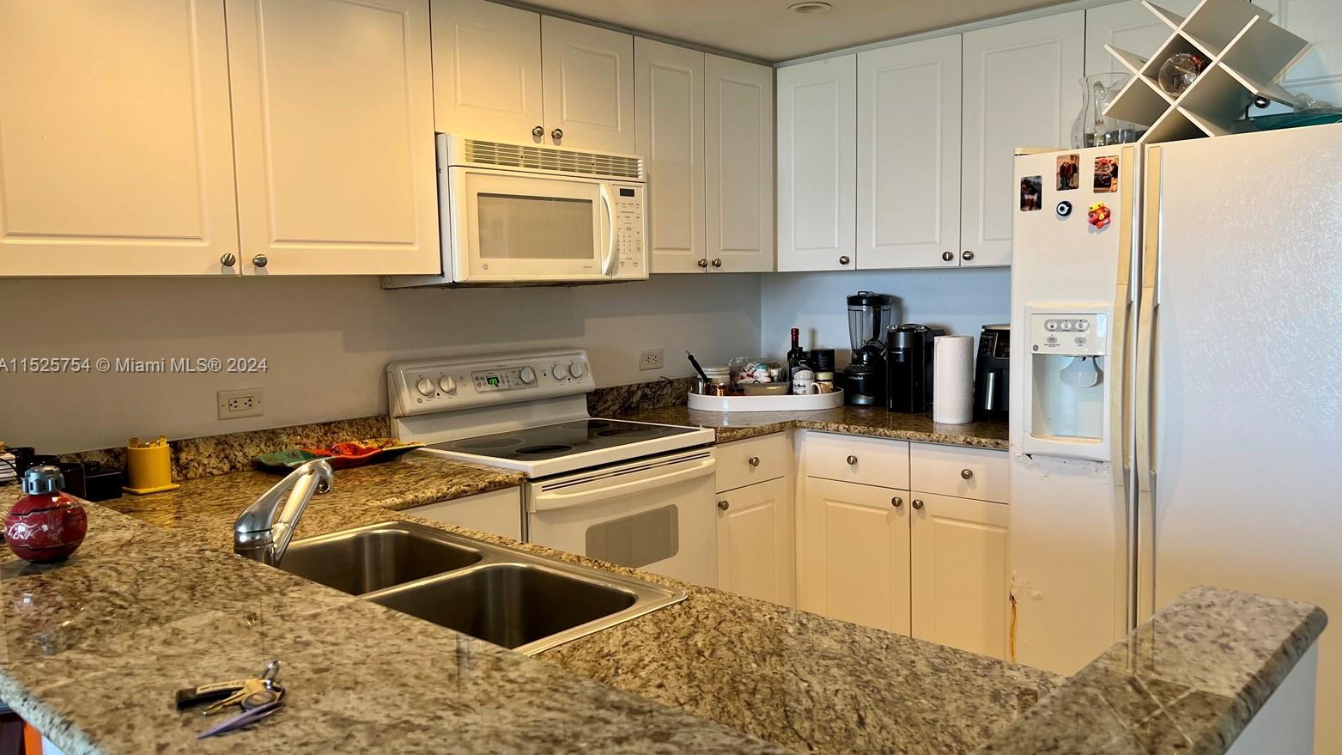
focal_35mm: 29
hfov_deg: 66.1
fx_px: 1032
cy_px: 367
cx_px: 680
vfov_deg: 40.2
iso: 64
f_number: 1.5
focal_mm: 5.7
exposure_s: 1/60
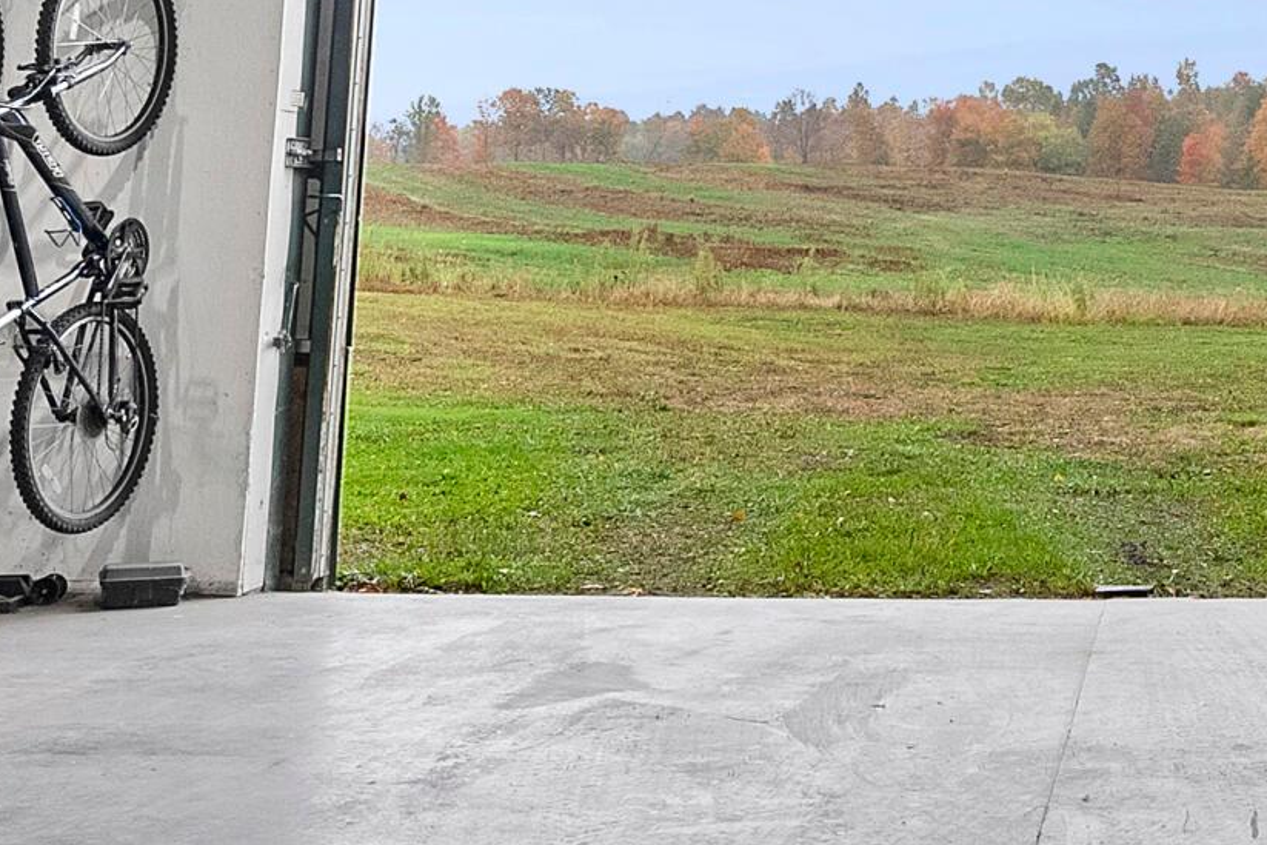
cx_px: 1165
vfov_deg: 20.6
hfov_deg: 30.8
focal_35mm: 62
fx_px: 2182
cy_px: -147
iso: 640
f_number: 9
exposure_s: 1/30
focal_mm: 17
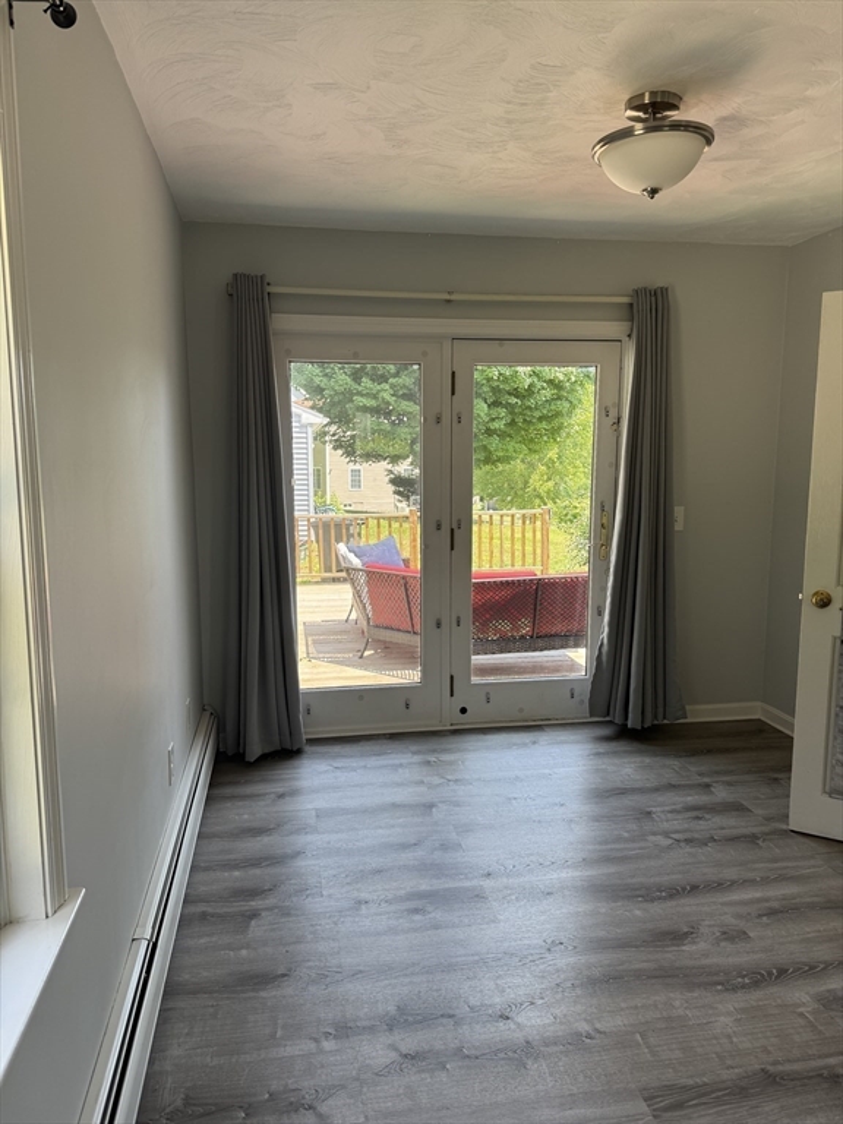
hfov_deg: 56.8
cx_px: 422
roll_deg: +0.7
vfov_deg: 71.6
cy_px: 562
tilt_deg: -8.1
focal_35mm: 24
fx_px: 779
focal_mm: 6.76
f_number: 1.78
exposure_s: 1/172
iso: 80
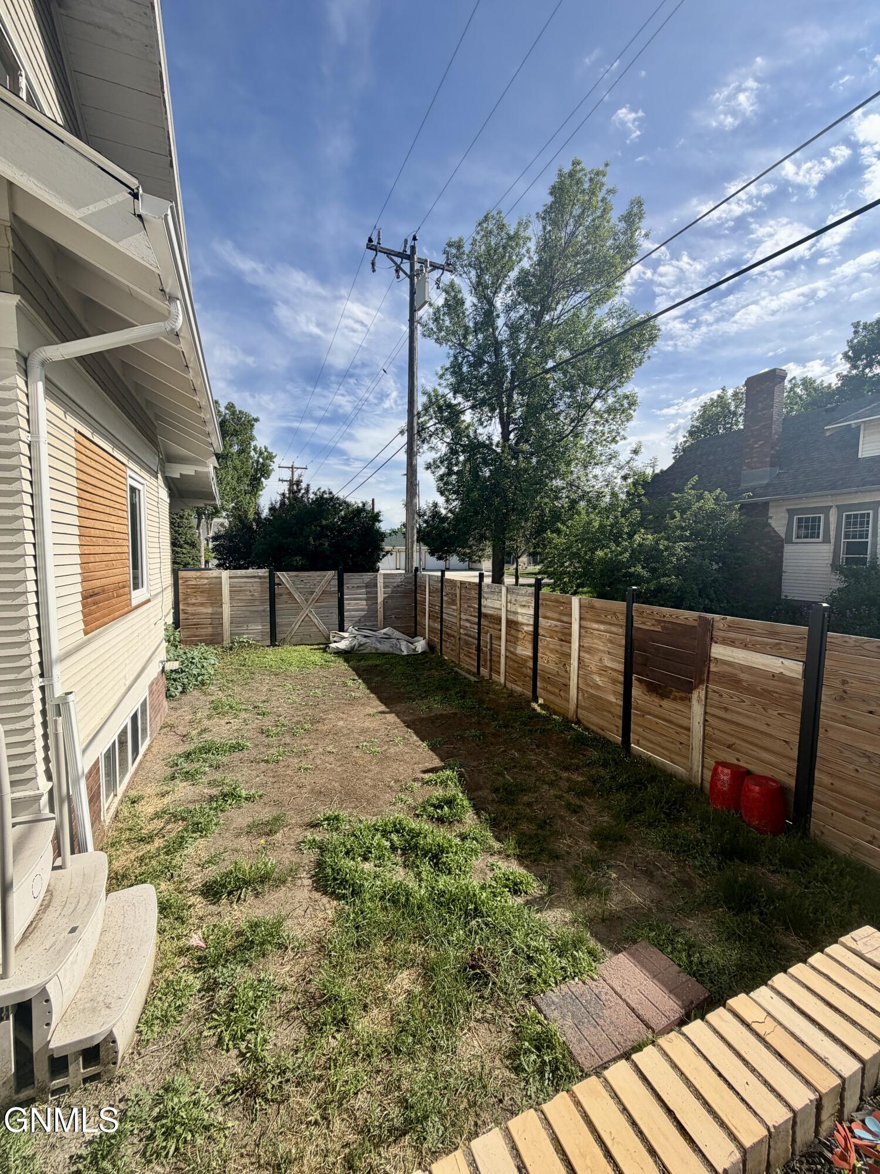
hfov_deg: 85.7
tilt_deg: -5.1
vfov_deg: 102.1
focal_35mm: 14
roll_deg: -0.4
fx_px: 475
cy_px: 587
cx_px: 440
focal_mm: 2.22
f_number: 2.2
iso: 20
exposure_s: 1/970
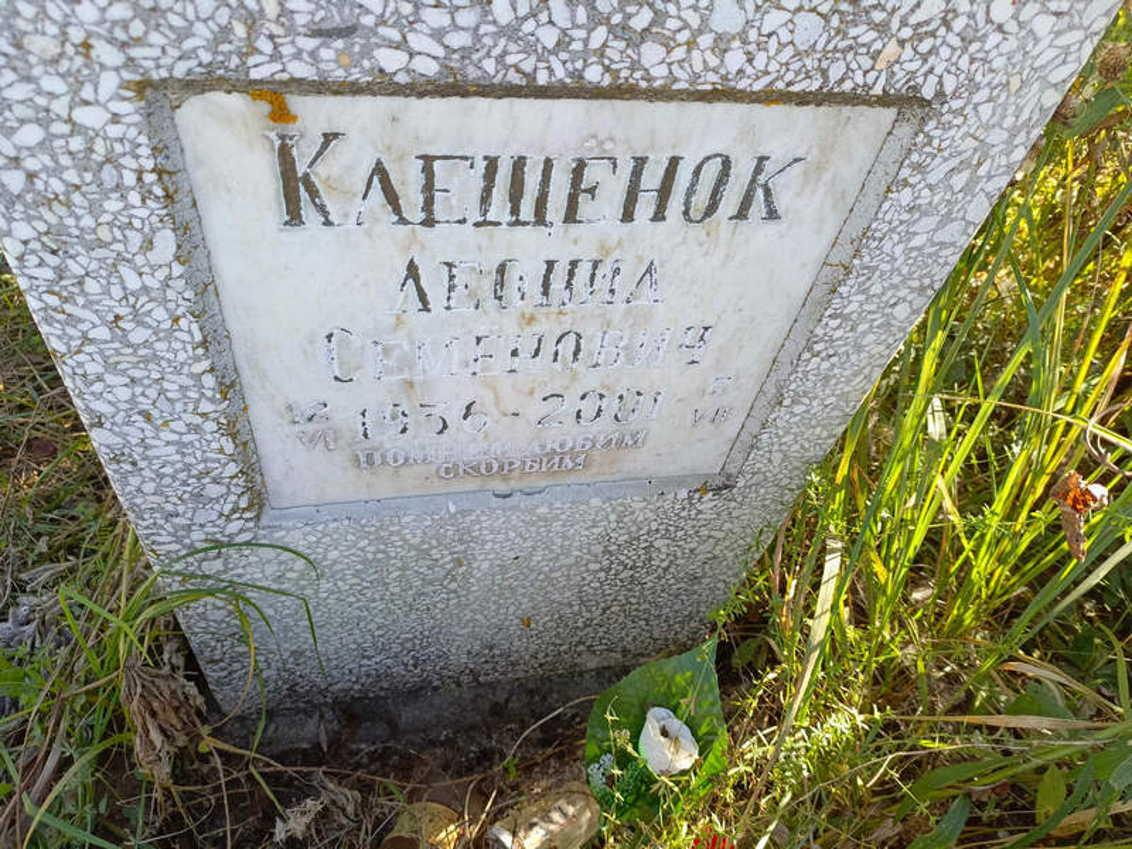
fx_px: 818
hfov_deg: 69.4
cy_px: 424
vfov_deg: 54.9
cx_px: 566
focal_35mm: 25
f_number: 1.69
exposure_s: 1/132
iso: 112
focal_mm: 4.76
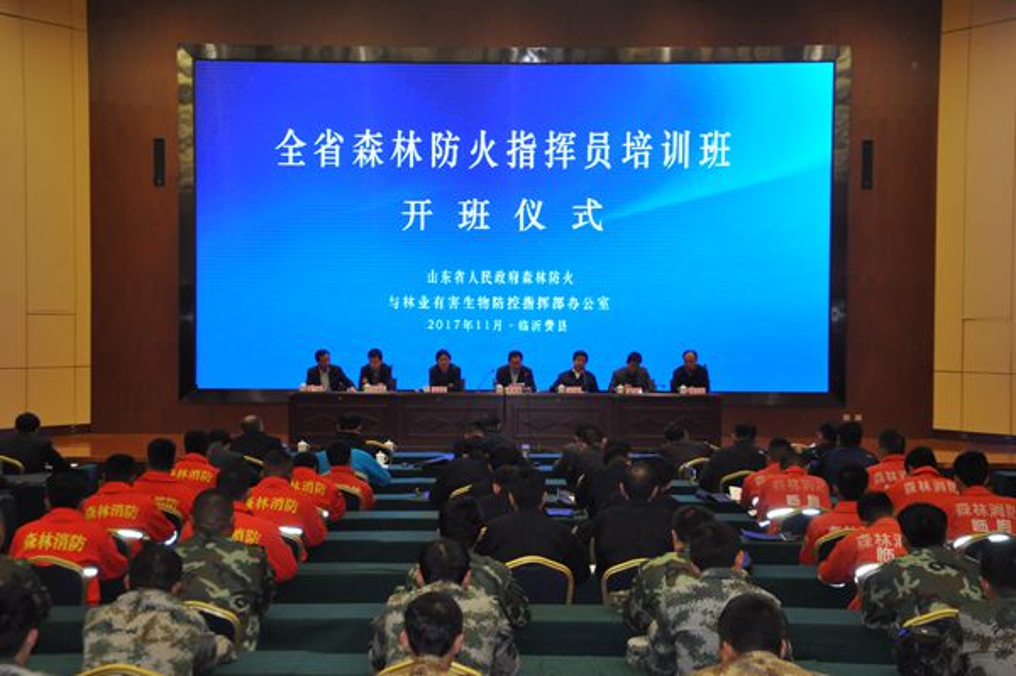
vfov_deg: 20.1
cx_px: 508
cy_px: 338
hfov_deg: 29.9
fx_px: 1903
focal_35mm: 68
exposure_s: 1/60
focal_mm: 45
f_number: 4.8
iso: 1250
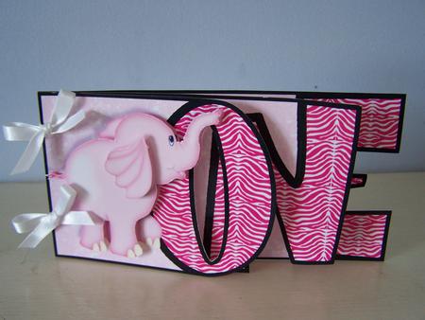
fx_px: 467
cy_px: 160
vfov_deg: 37.8
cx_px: 212
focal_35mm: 38
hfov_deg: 49.0
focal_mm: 6.3
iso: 140
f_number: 2.8
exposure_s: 1/15
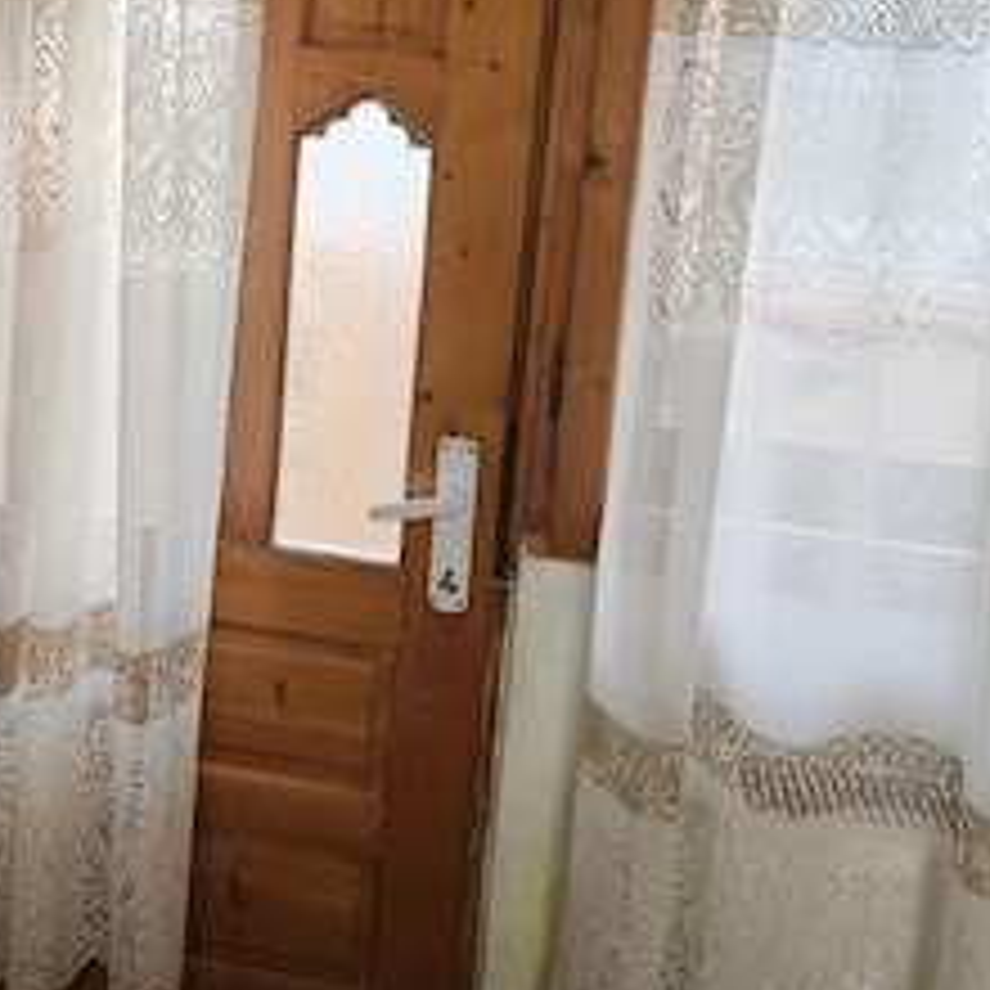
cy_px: 144
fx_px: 1197
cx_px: 387
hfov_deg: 44.6
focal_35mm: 37
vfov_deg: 42.1
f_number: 1.8
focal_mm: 5.4
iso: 250
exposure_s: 1/182
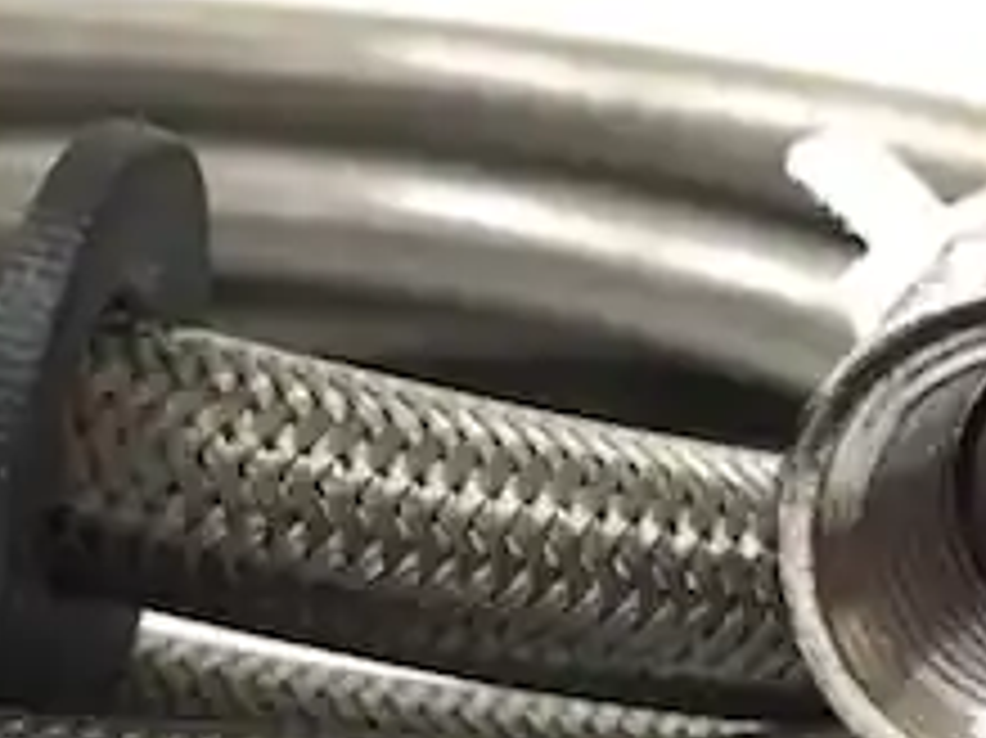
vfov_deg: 13.7
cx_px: 167
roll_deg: +0.5
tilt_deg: -21.6
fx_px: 3018
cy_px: 752
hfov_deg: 18.4
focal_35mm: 106
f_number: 2.2
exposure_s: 1/17
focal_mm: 4.15
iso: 125
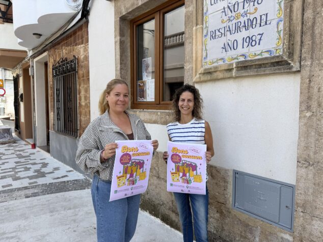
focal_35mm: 24
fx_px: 224
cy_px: 121
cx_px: 162
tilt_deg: -4.1
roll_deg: -0.5
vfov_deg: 56.8
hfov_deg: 71.6
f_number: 1.78
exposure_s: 1/539
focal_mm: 6.76
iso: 80
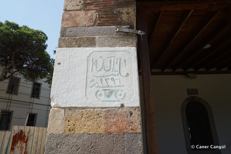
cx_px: 116
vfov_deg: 53.1
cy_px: 77
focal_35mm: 24
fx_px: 154
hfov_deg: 73.7
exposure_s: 1/250
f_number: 7.1
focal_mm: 24
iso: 100
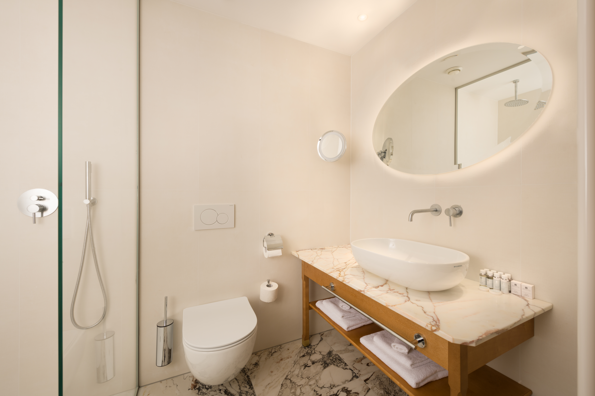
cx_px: 298
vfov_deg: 81.2
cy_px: 198
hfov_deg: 104.3
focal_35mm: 14
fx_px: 231
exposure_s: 1/20
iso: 64
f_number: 11
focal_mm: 14
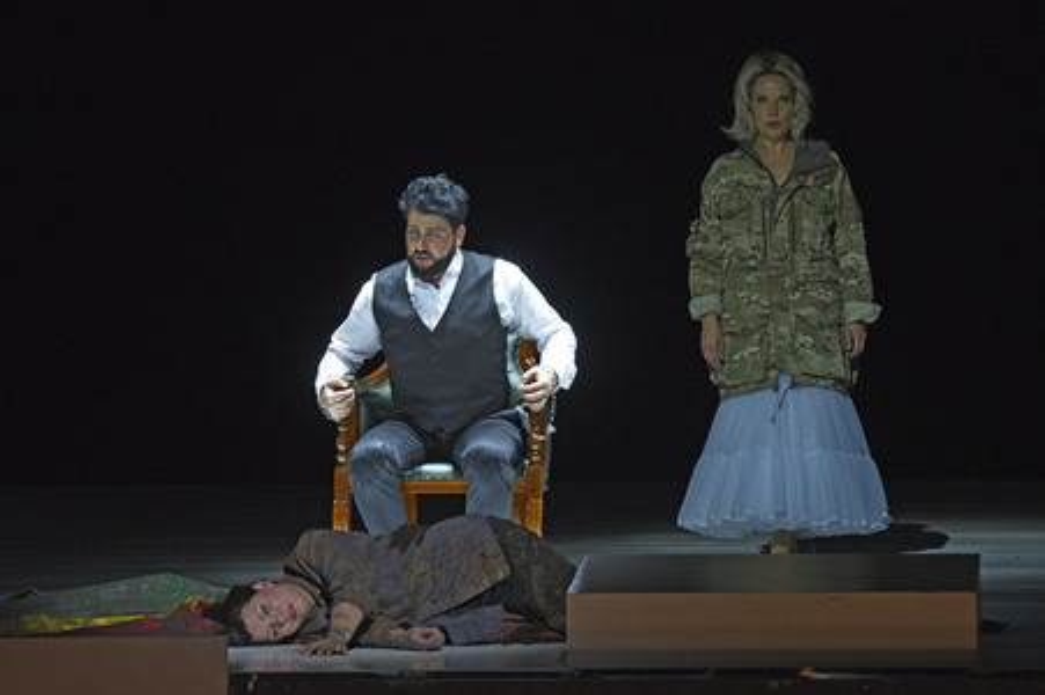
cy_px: 348
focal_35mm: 200
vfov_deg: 6.9
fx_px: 5801
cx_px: 522
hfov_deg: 10.3
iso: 1600
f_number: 5
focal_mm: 200
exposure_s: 1/200
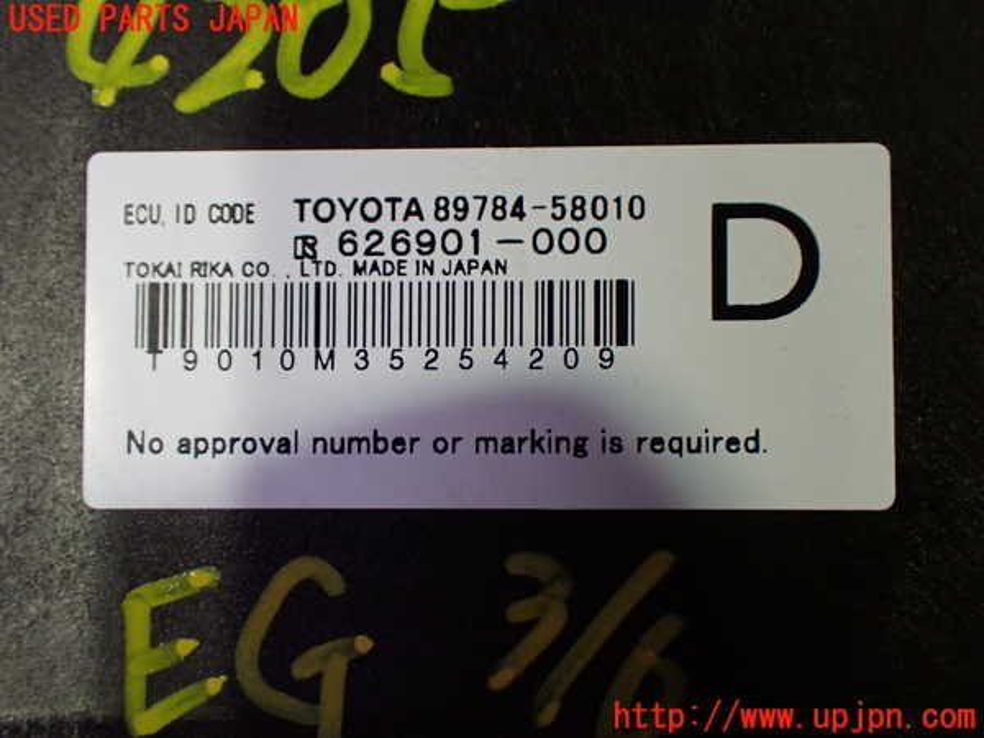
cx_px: 492
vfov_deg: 32.9
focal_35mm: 44
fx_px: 1251
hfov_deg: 42.9
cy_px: 369
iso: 800
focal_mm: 7.84
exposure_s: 1/80
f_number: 2.9
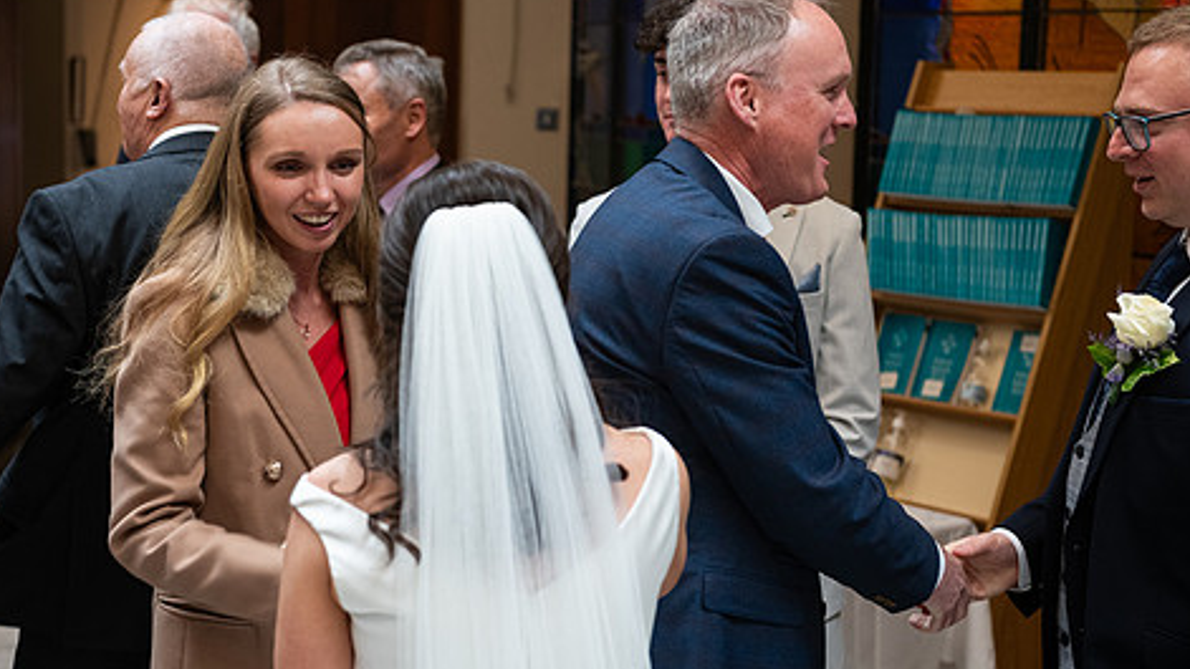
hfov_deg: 29.7
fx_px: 2240
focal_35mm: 71
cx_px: 495
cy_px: 329
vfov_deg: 17.0
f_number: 3.5
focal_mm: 55
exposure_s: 1/160
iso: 800
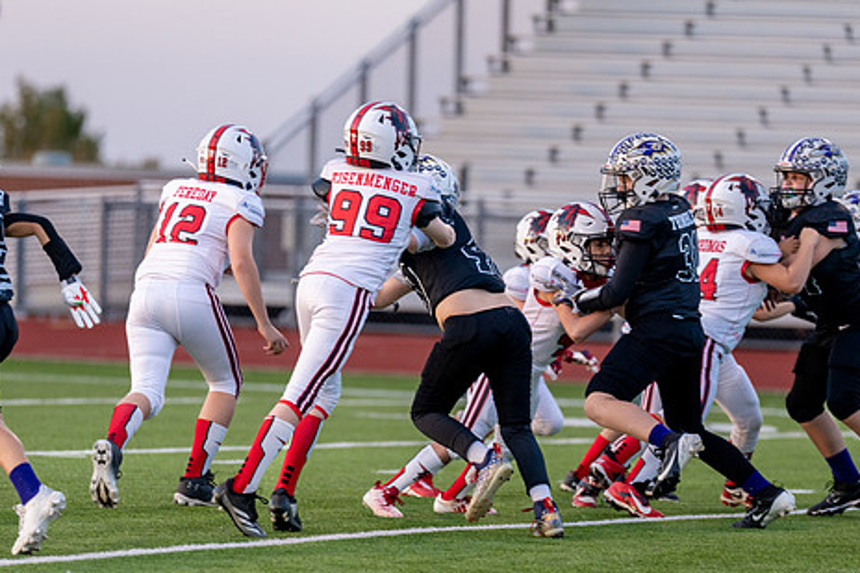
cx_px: 442
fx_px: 7474
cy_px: 383
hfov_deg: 6.6
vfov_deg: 4.4
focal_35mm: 313
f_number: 2.8
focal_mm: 200
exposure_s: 1/1250
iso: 500
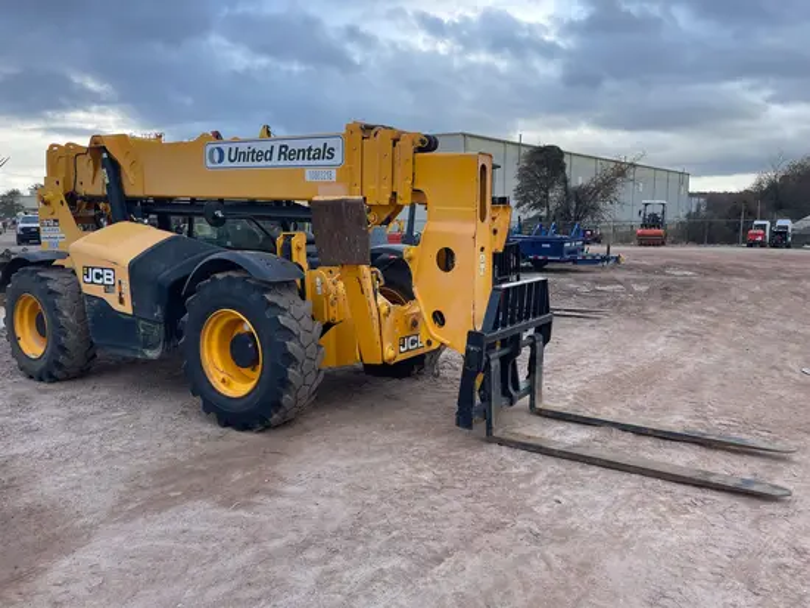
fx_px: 609
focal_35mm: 26
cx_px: 405
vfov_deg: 53.1
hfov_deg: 67.3
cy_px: 304
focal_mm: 4.2
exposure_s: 1/342
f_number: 1.6
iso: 32
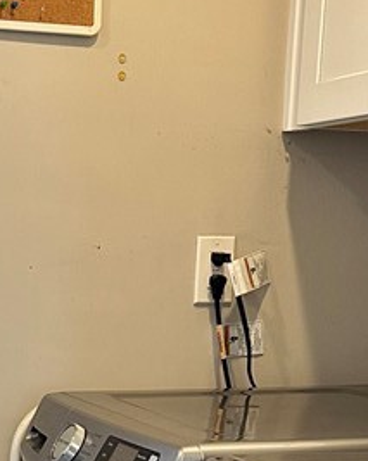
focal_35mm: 90
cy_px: 620
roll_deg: -2.7
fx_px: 1227
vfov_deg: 19.4
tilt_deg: -17.5
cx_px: 69
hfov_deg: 16.9
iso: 200
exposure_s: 1/120
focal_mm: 6.86
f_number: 1.78
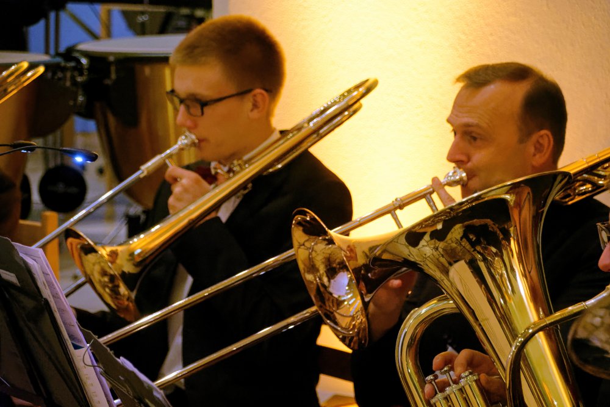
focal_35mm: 158
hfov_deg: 13.0
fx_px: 2669
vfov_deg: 8.7
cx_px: 305
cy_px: 204
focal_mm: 105
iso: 12800
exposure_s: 1/160
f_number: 5.3
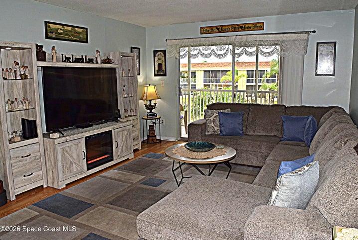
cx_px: 179
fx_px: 269
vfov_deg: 48.0
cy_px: 120
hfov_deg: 67.3
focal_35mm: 27
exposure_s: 1/200
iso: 640
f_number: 11
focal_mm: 18
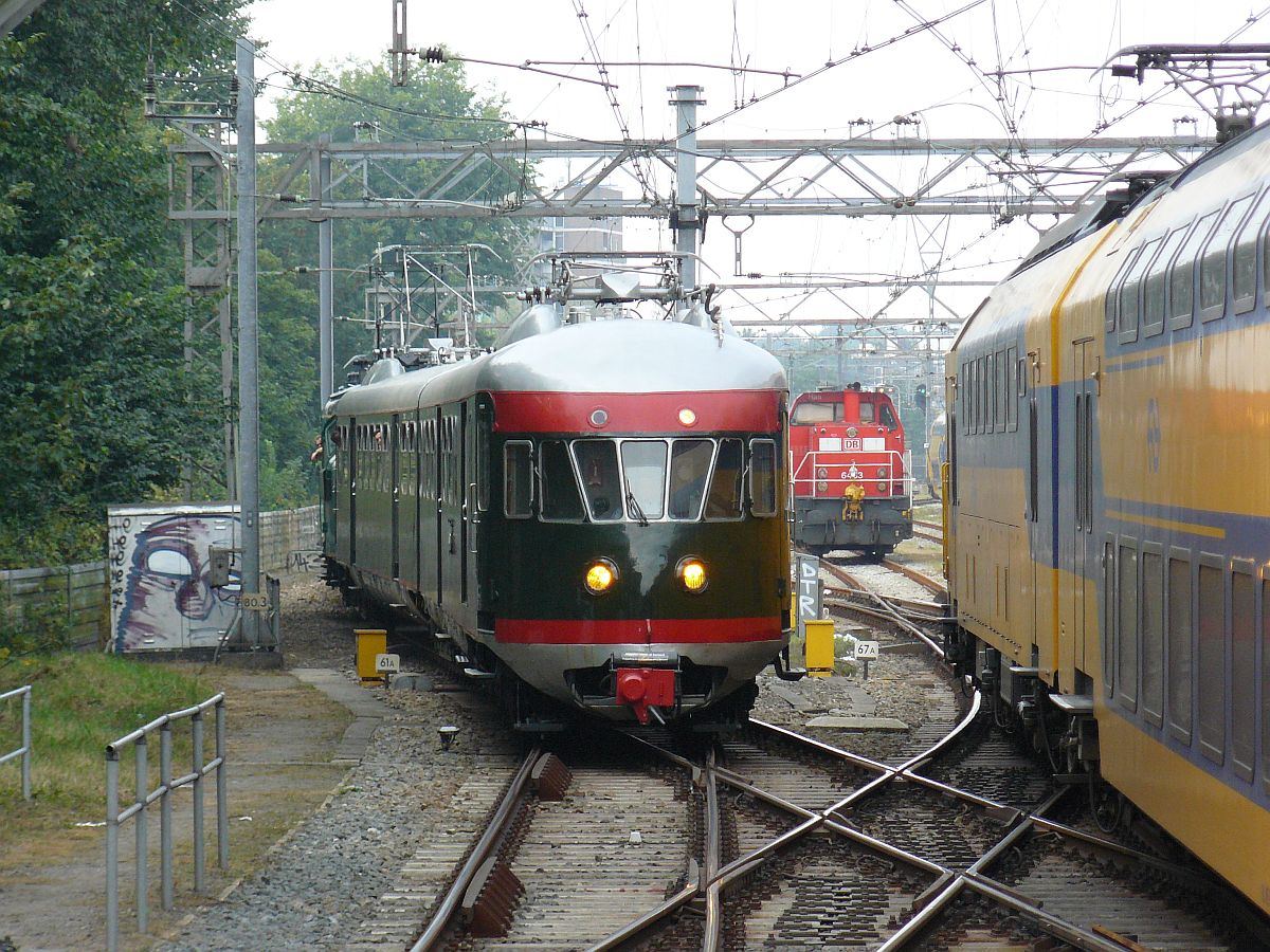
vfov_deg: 8.3
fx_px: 6531
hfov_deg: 11.1
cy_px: 476
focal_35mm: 178
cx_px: 635
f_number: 3.3
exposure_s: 1/400
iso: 200
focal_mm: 29.7
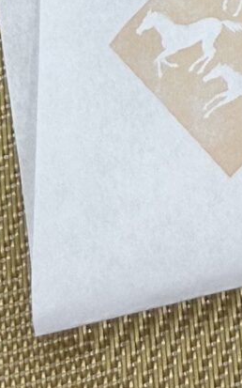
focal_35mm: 171
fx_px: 1805
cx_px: 791
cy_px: -464
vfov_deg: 10.8
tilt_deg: -66.0
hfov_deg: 6.7
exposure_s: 1/100
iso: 50
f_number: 1.5
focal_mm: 5.7
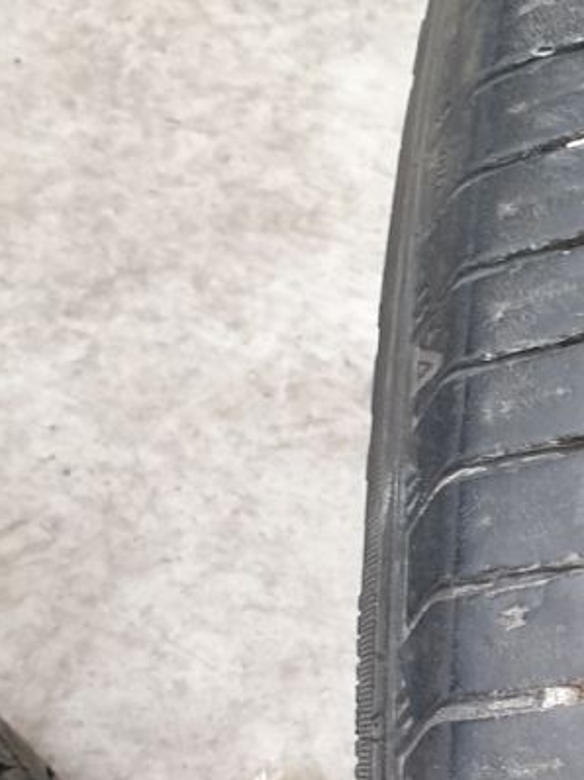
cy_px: 804
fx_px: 1914
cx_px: 948
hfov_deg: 15.6
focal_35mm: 85
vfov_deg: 22.1
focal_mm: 4.3
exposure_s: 1/50
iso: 100
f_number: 2.4
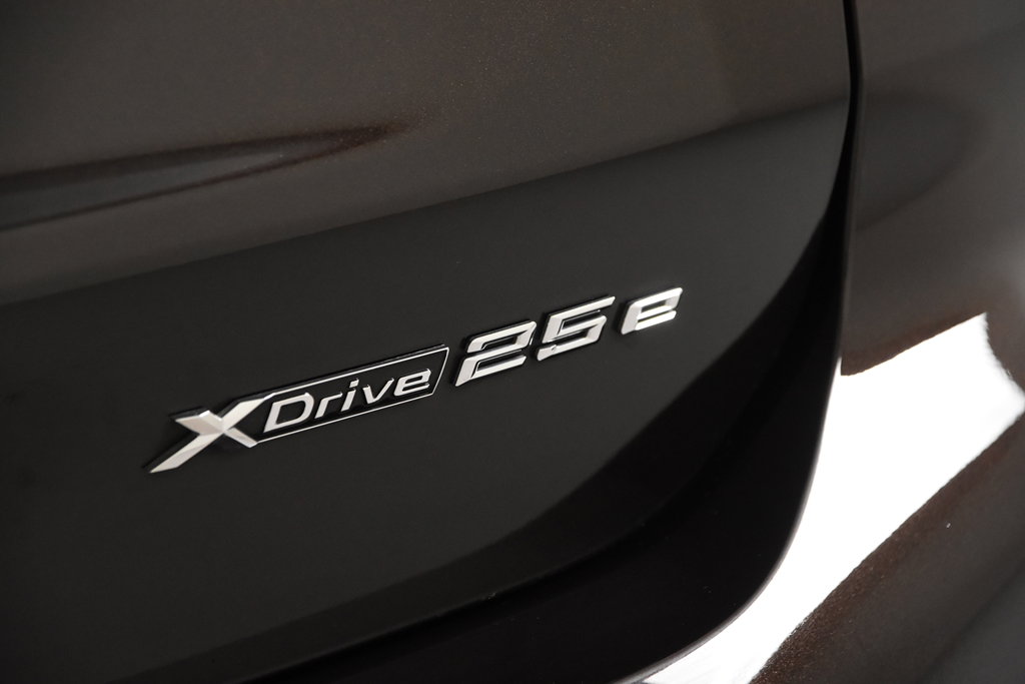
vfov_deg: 13.0
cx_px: 512
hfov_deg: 19.5
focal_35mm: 105
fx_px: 2990
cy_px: 342
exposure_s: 1/125
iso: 3600
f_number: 4
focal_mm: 70
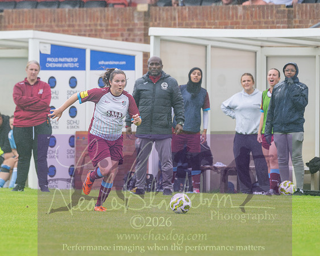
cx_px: 72
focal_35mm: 603
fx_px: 5705
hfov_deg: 3.2
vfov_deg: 2.6
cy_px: 104
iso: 400
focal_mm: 250
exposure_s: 1/1600
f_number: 2.8
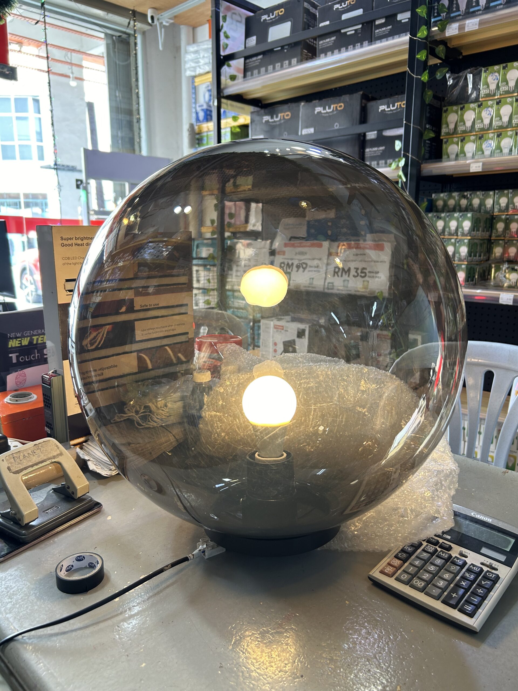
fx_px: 519
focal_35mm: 26
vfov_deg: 67.3
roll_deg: -0.1
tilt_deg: -11.8
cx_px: 259
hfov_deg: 53.1
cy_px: 346
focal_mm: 5.7
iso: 64
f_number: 1.5
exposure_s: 1/50
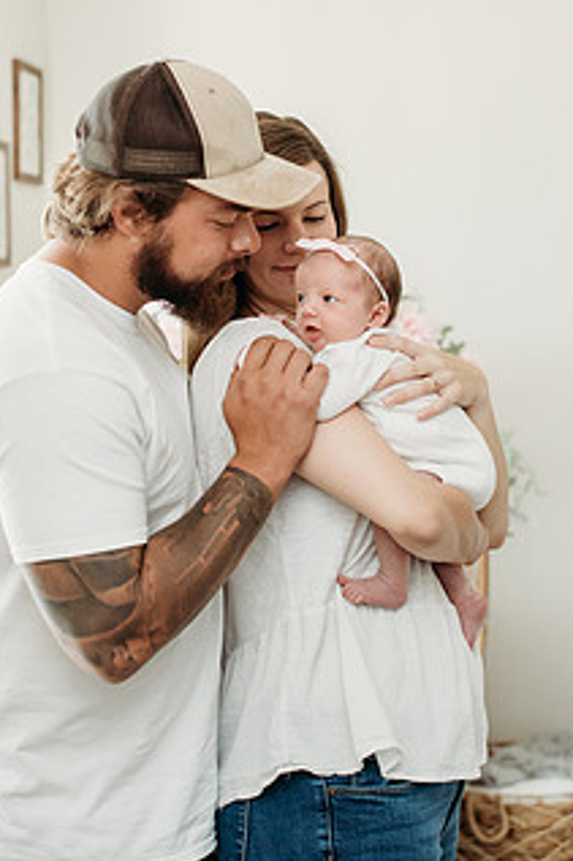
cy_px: 285
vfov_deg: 28.3
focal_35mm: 71
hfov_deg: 19.2
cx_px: 239
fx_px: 1697
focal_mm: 50
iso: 500
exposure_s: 1/200
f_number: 2.8
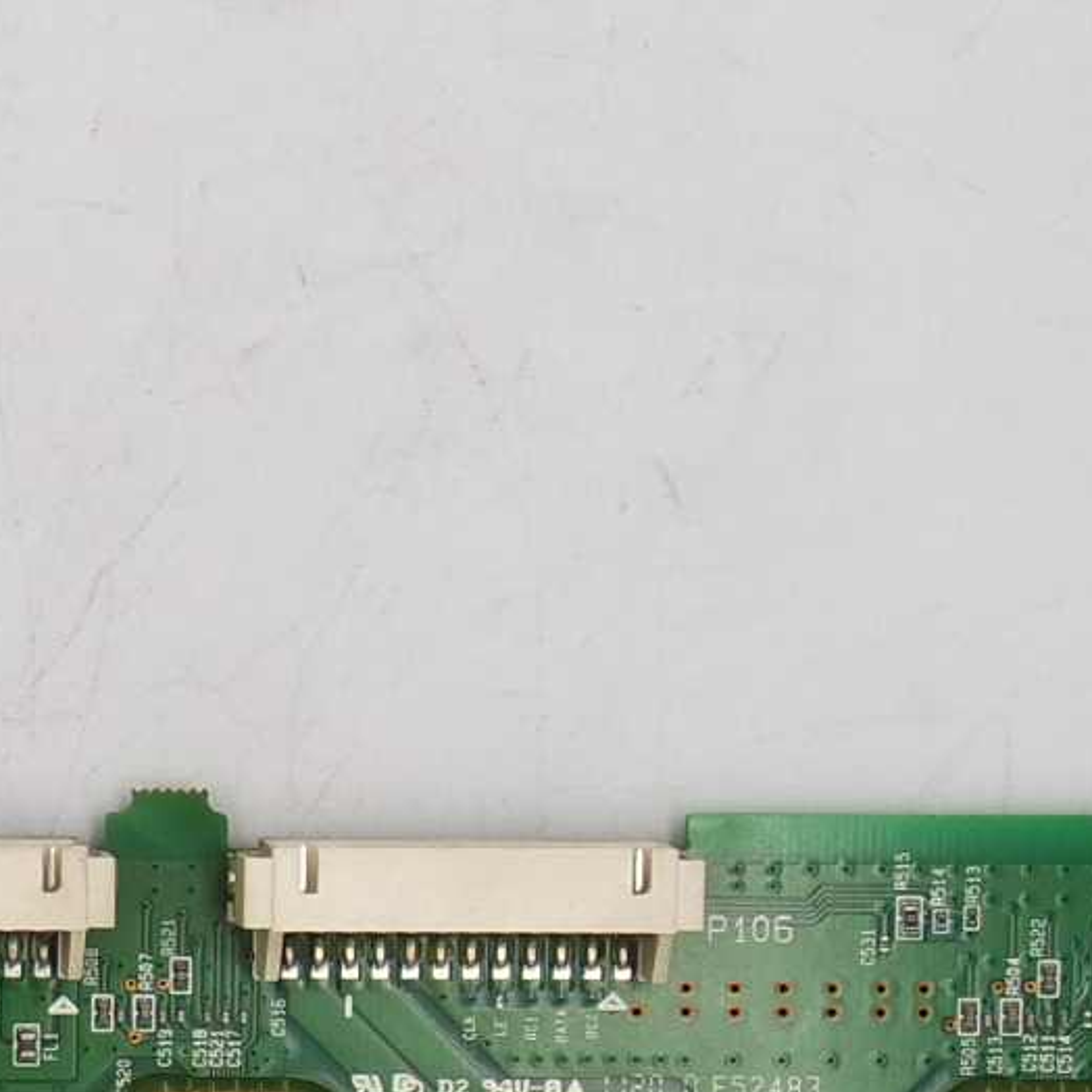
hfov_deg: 9.9
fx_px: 6032
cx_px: -815
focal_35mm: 169
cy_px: 781
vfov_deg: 10.3
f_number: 5.6
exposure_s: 1/125
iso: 160
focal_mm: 13
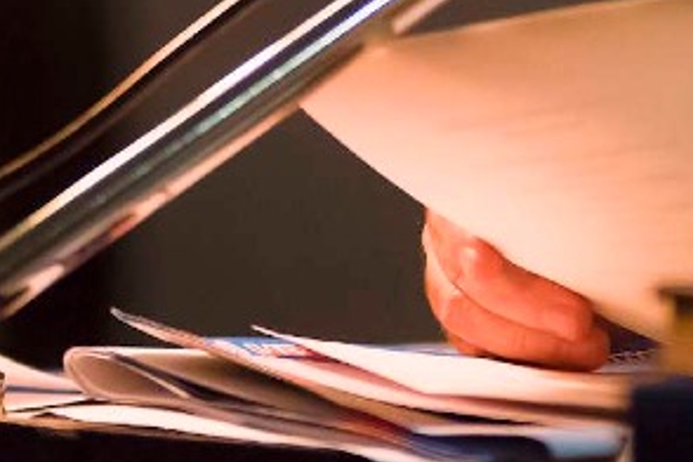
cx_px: 1016
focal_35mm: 498
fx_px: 9586
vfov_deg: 2.8
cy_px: -350
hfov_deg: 4.1
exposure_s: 1/250
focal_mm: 122
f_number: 3.2
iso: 3200
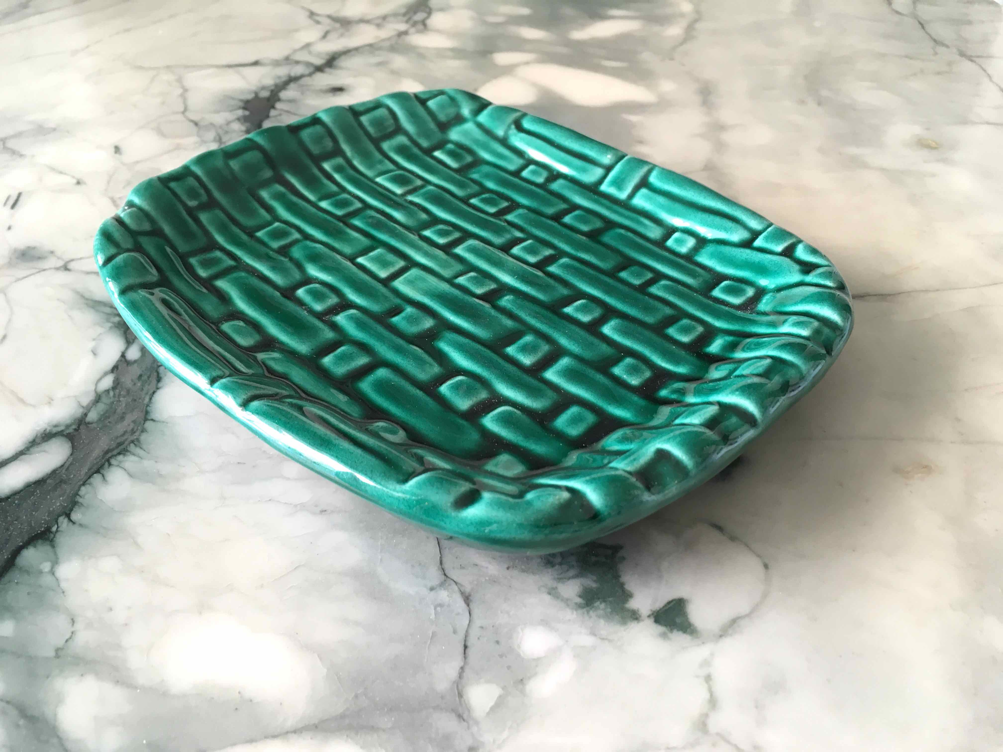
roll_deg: -1.7
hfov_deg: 61.7
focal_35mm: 29
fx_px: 840
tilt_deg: -41.3
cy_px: 376
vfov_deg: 48.2
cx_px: 502
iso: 64
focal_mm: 4.15
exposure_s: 1/33
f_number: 2.2
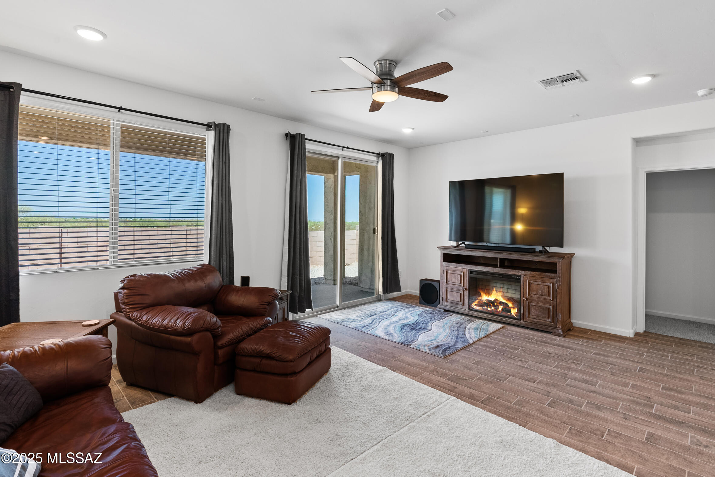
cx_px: 379
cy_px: 227
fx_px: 338
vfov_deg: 70.4
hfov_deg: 93.2
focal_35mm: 17
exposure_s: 1/1.25
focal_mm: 16
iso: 200
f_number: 8
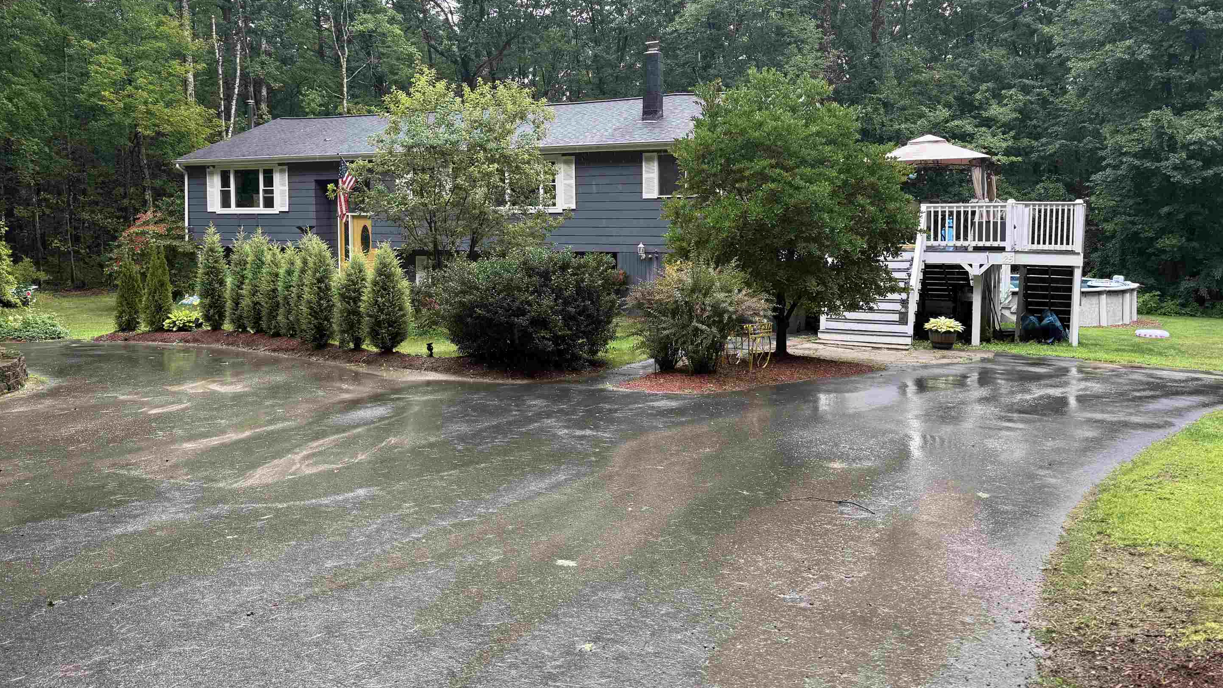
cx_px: 585
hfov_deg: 67.9
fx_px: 908
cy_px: 248
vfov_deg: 41.1
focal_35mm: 28
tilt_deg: -1.4
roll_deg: +0.1
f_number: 1.78
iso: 80
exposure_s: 1/344
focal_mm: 6.76
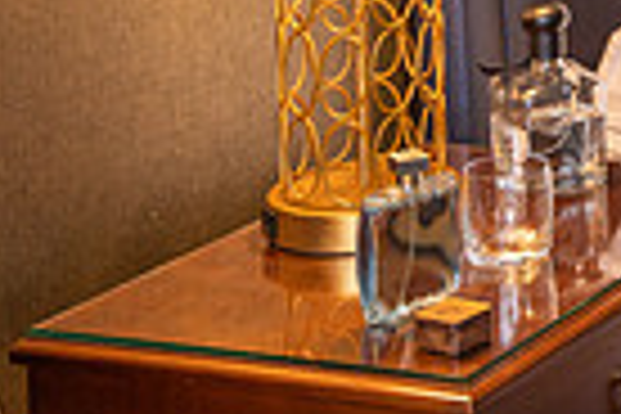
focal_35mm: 134
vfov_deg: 9.6
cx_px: 1228
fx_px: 2311
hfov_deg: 13.3
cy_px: -412
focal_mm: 31.9
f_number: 3.5
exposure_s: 1/80
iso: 320
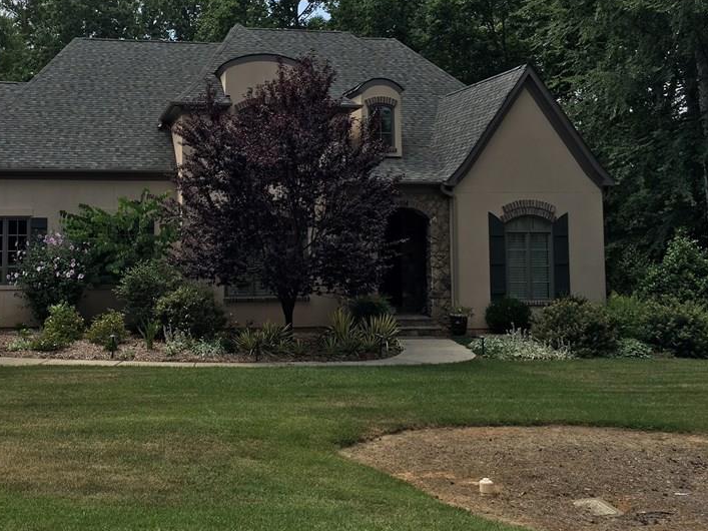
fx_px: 859
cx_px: 214
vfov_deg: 34.0
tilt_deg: +4.8
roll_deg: +0.4
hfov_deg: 43.9
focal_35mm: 42
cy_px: 178
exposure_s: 1/1068
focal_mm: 4.15
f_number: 2.2
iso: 25
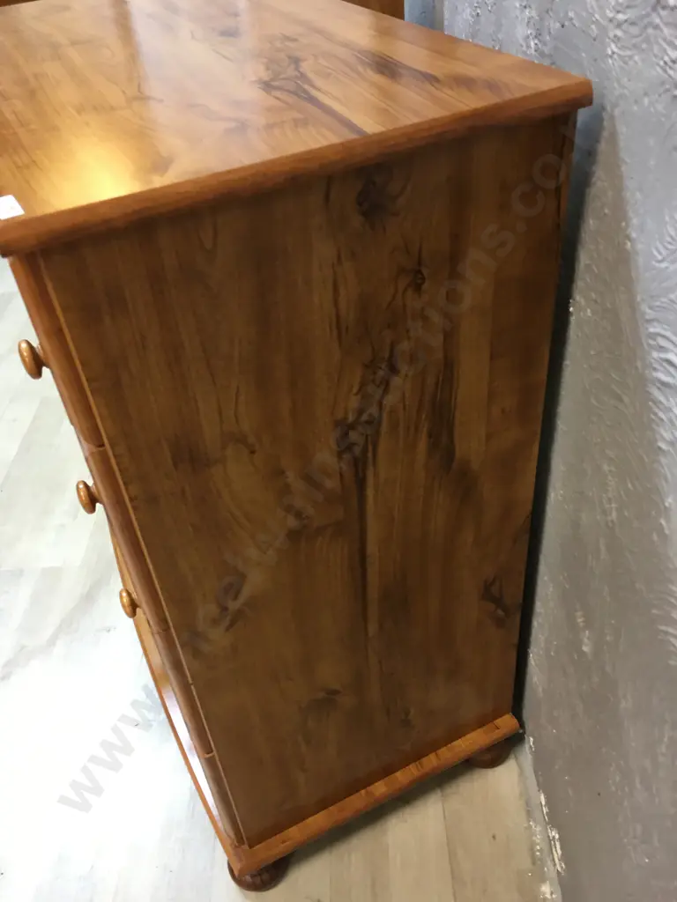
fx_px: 756
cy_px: 451
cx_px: 338
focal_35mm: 29
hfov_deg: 48.2
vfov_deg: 61.7
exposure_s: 1/17
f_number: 2.2
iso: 80
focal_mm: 4.15
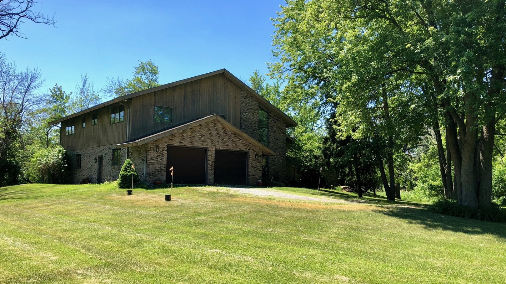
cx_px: 256
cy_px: 149
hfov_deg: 62.6
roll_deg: -0.3
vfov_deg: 37.8
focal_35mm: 31
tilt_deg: +5.2
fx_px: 416
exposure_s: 1/774
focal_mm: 4
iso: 20
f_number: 1.8
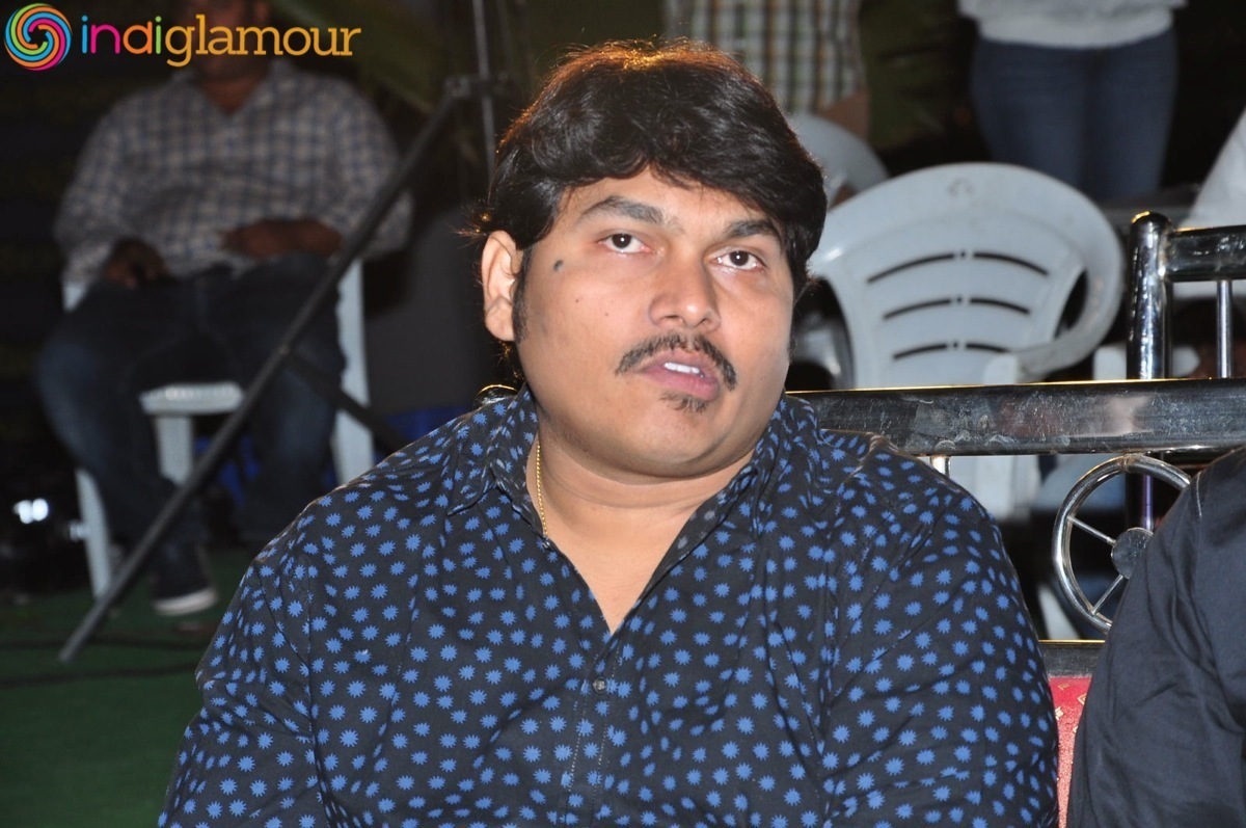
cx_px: 623
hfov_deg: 13.1
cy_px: 414
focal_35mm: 158
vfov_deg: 8.7
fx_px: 5445
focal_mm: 105
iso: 400
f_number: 9
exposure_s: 1/125
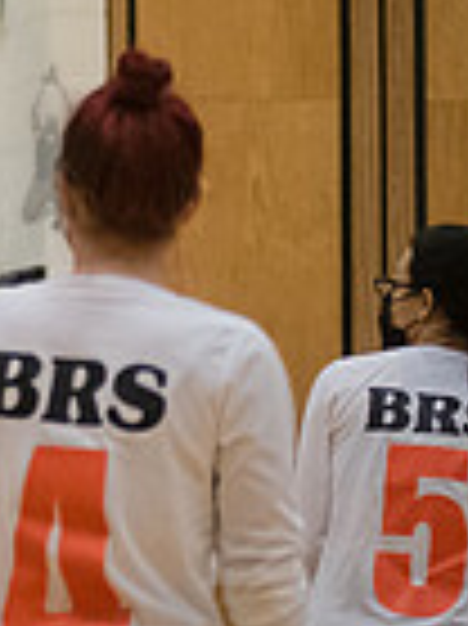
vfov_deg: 6.2
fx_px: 5813
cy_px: 142
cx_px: -824
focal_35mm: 322
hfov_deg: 4.5
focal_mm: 80
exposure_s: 1/400
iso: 5000
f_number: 3.2
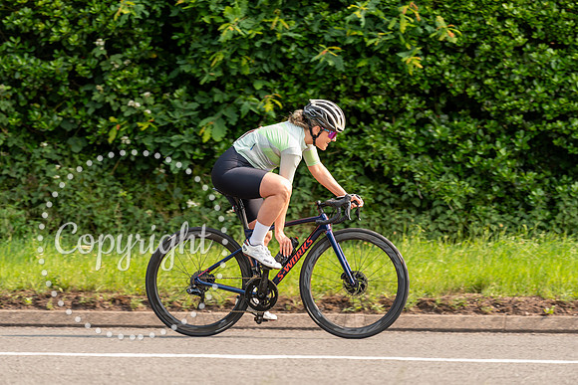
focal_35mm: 200
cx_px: 289
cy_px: 192
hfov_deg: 10.3
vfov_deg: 6.9
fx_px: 3212
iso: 320
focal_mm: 200
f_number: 3.2
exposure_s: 1/1000
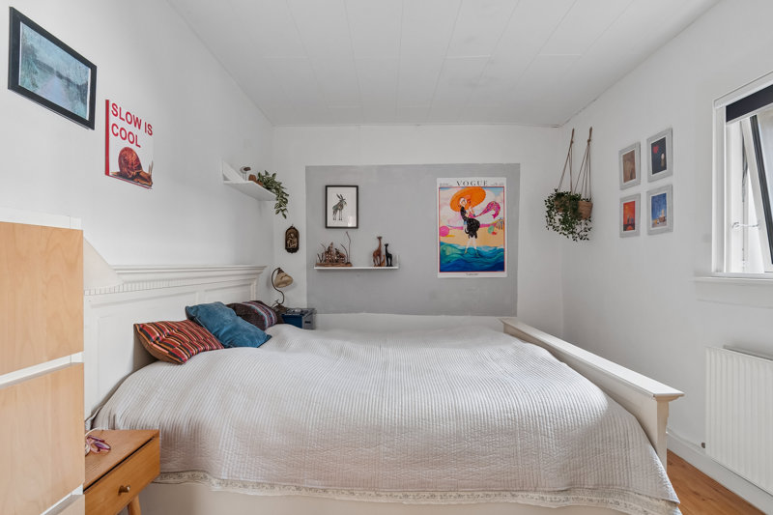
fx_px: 386
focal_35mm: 18
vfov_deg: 67.4
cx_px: 386
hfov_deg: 90.0
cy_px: 258
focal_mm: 12
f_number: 10
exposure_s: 1/1.25
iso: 200
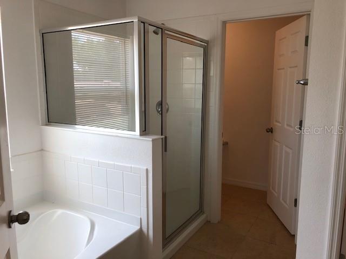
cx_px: 173
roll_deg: -0.3
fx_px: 280
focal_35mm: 28
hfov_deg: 63.4
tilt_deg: -8.4
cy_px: 130
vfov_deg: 49.7
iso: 64
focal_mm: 3.99
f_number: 1.8
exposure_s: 1/120
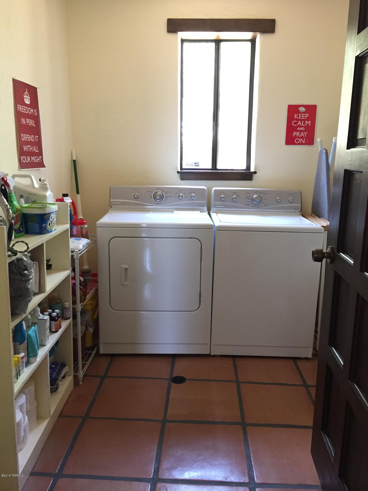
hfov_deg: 48.2
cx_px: 184
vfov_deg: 61.7
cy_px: 246
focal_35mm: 29
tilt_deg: -11.8
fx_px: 411
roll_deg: -0.9
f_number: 2.2
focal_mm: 4.15
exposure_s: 1/30
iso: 125
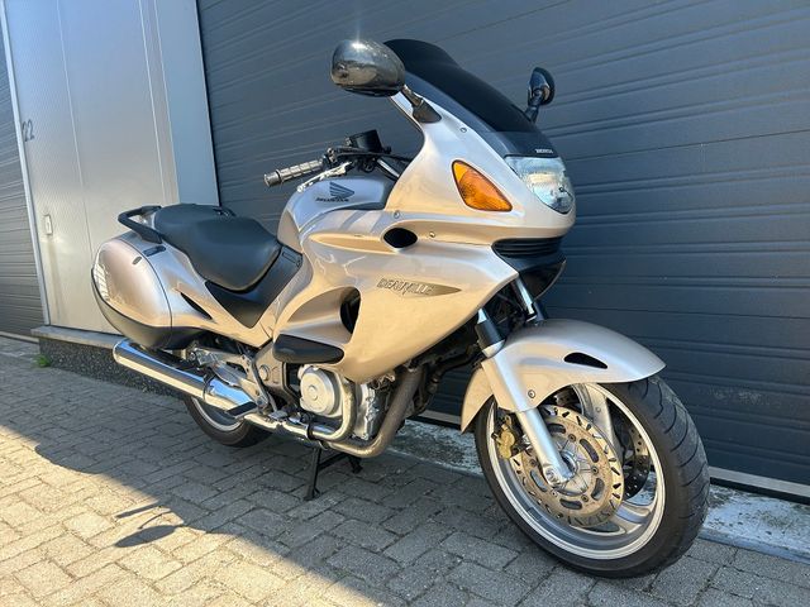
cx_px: 405
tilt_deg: -6.9
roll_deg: +4.5
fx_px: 608
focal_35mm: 26
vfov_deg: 53.1
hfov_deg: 67.3
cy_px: 304
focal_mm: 5.7
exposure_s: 1/833
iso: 50
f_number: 1.5
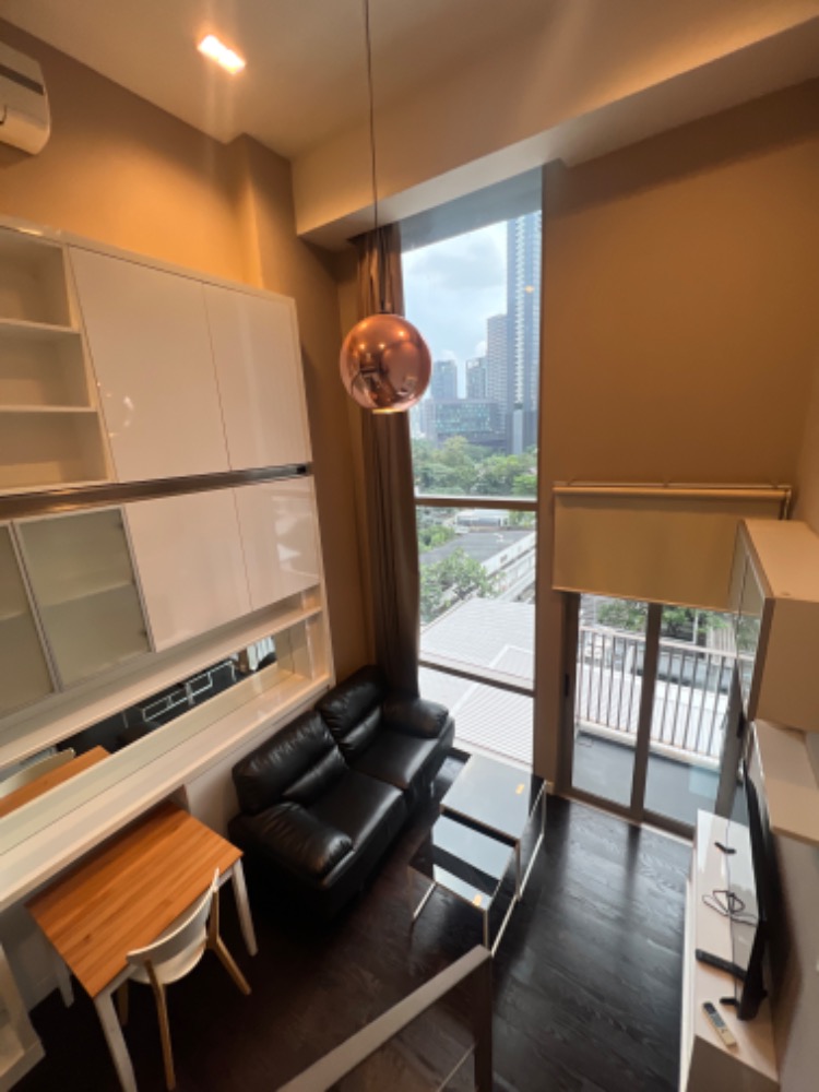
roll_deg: +3.3
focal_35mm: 13
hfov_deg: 89.9
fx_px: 410
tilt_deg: -15.1
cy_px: 546
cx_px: 410
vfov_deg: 106.2
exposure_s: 1/100
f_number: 1.8
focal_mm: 1.57
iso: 100
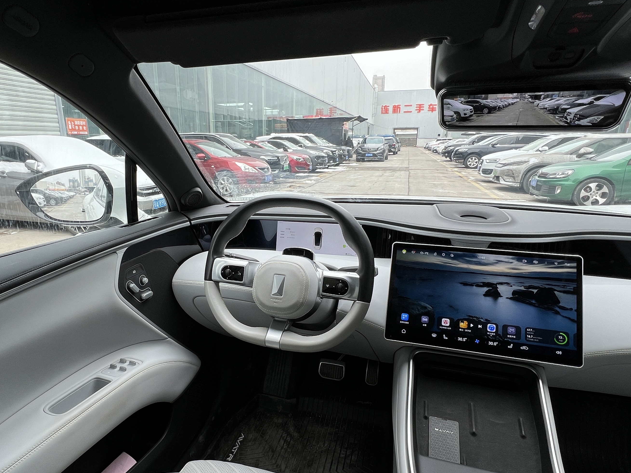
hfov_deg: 81.3
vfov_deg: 65.9
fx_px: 365
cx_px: 274
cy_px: 253
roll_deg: +0.4
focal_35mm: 20
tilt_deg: -17.2
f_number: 1.8
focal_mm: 1.57
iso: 32
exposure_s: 1/129
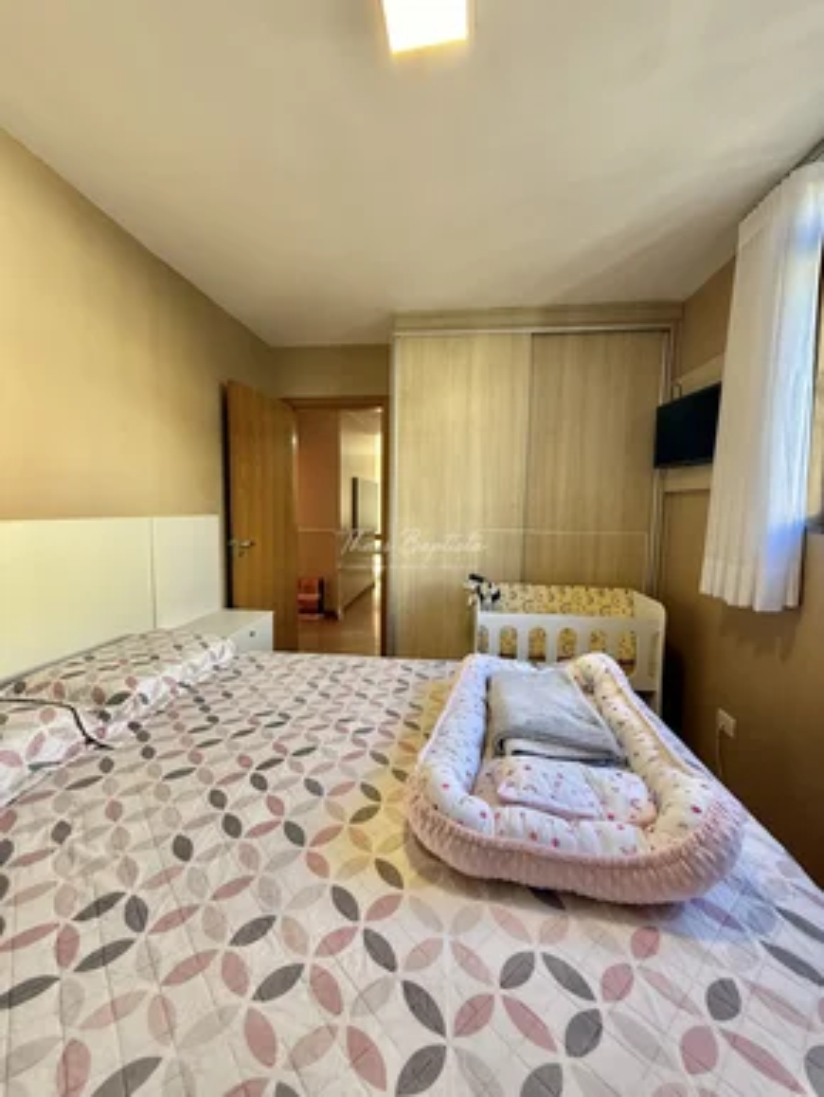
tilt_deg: -5.0
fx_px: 444
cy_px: 548
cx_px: 412
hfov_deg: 85.7
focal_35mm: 14
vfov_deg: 102.0
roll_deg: -1.5
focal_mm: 2.22
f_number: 2.2
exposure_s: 1/120
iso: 160
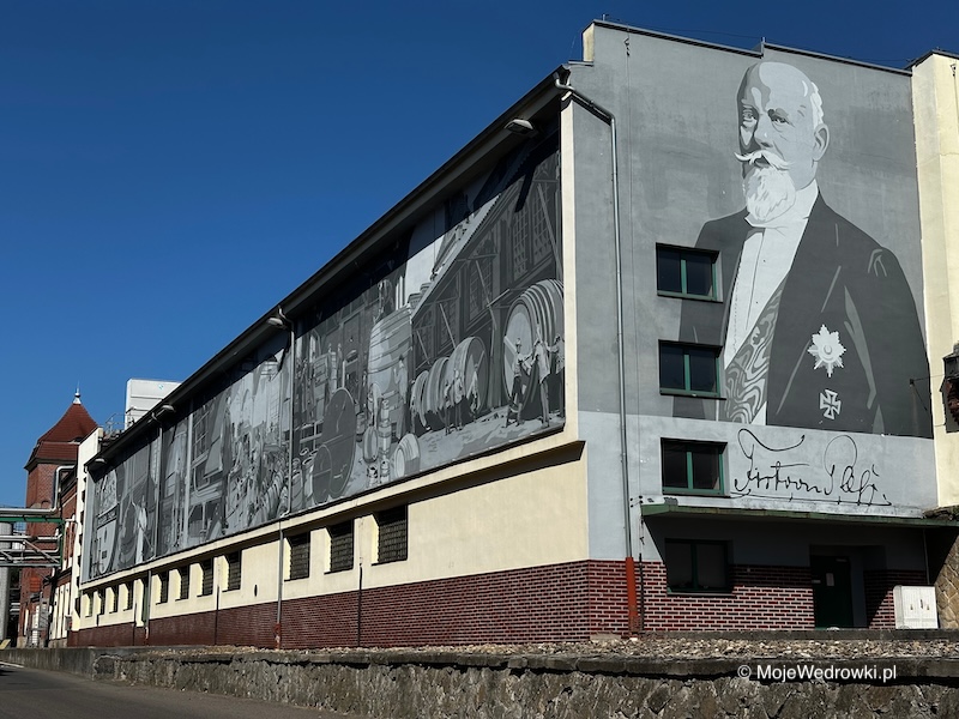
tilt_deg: +13.3
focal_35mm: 48
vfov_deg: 30.3
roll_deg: +0.8
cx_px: 480
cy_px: 360
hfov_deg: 39.7
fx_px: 1330
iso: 64
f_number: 1.78
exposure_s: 1/7092
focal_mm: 6.86
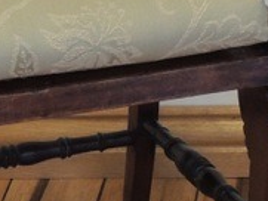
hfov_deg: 8.7
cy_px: -13
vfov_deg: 6.6
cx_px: 290
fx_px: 1751
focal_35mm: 226
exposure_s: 1/50
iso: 360
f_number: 3.3
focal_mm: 7.1
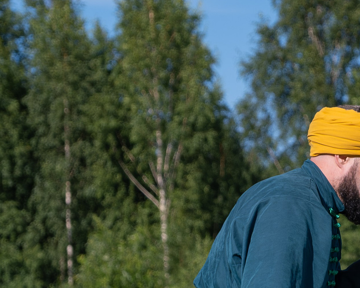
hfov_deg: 7.2
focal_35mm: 267
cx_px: 350
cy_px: 222
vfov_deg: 5.8
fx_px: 2844
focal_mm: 51.6
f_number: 4
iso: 160
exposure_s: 1/1600
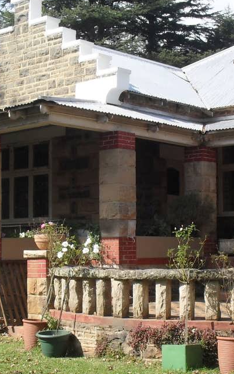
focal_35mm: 75
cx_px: 145
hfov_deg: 17.4
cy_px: 234
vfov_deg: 27.4
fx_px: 765
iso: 80
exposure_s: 1/125
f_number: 8.3
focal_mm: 6.3
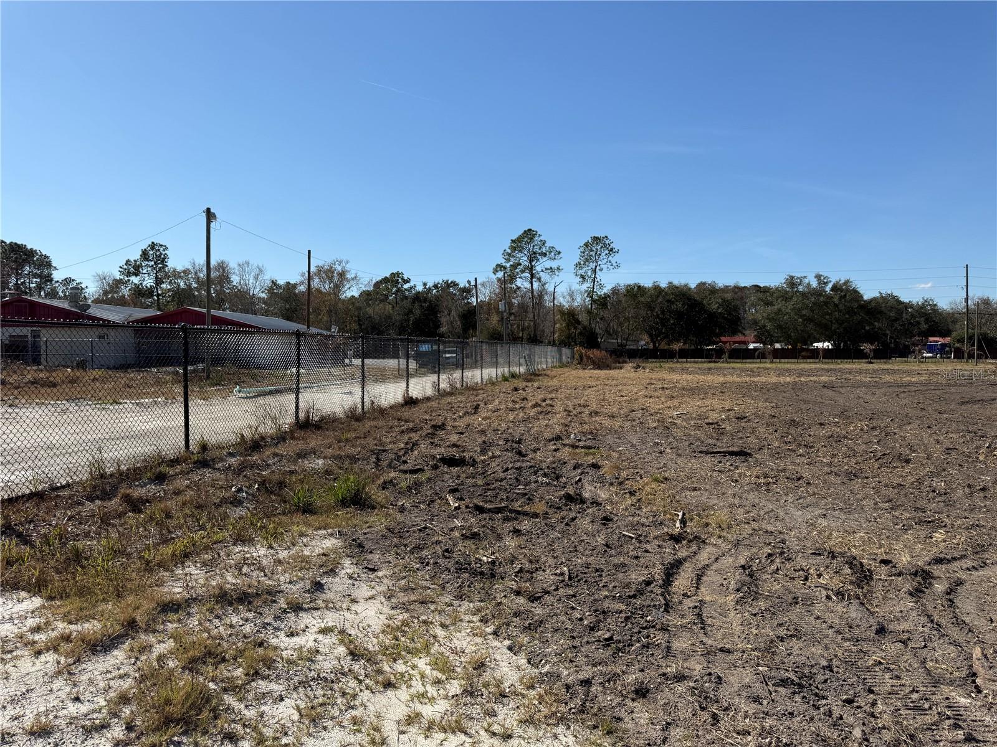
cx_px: 498
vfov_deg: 56.8
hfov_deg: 71.6
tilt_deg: -2.0
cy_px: 374
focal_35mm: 24
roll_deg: -0.7
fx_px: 691
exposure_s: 1/5714
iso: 80
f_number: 1.78
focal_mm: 6.76
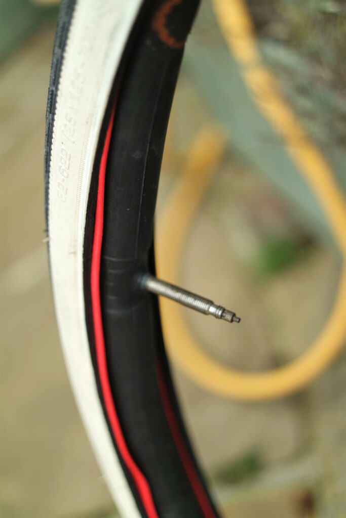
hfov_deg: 29.3
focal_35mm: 46
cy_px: 259
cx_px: 173
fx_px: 663
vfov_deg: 42.7
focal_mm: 30
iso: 100
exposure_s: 1/200
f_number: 2
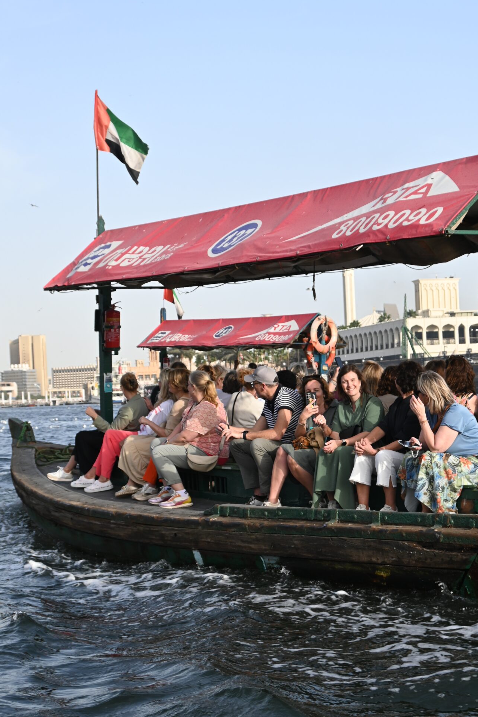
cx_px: 318
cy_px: 409
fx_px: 1215
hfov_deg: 22.2
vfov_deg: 32.8
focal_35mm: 61
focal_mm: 30.5
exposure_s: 1/320
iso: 100
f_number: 6.3
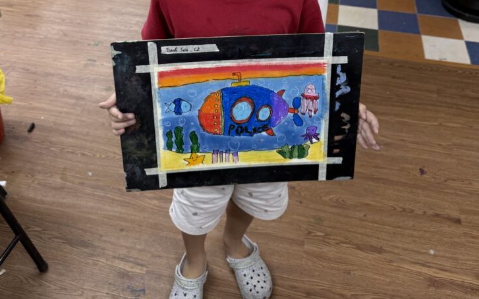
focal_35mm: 35
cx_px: 244
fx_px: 457
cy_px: 2
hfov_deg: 55.3
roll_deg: -0.9
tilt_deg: -30.0
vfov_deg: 33.3
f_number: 1.78
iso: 64
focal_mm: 6.76
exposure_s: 1/100
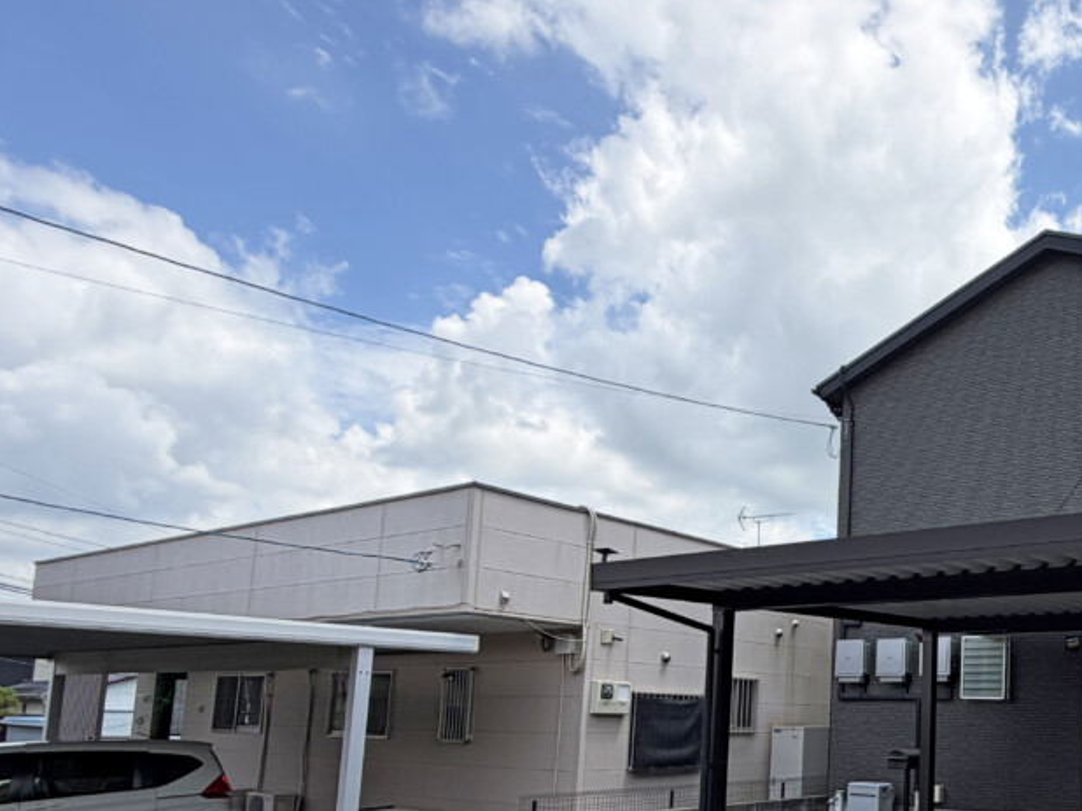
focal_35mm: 29
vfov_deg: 46.1
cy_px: 629
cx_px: 1007
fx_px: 906
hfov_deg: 52.8
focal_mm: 2.22
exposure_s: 1/809
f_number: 2.2
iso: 20
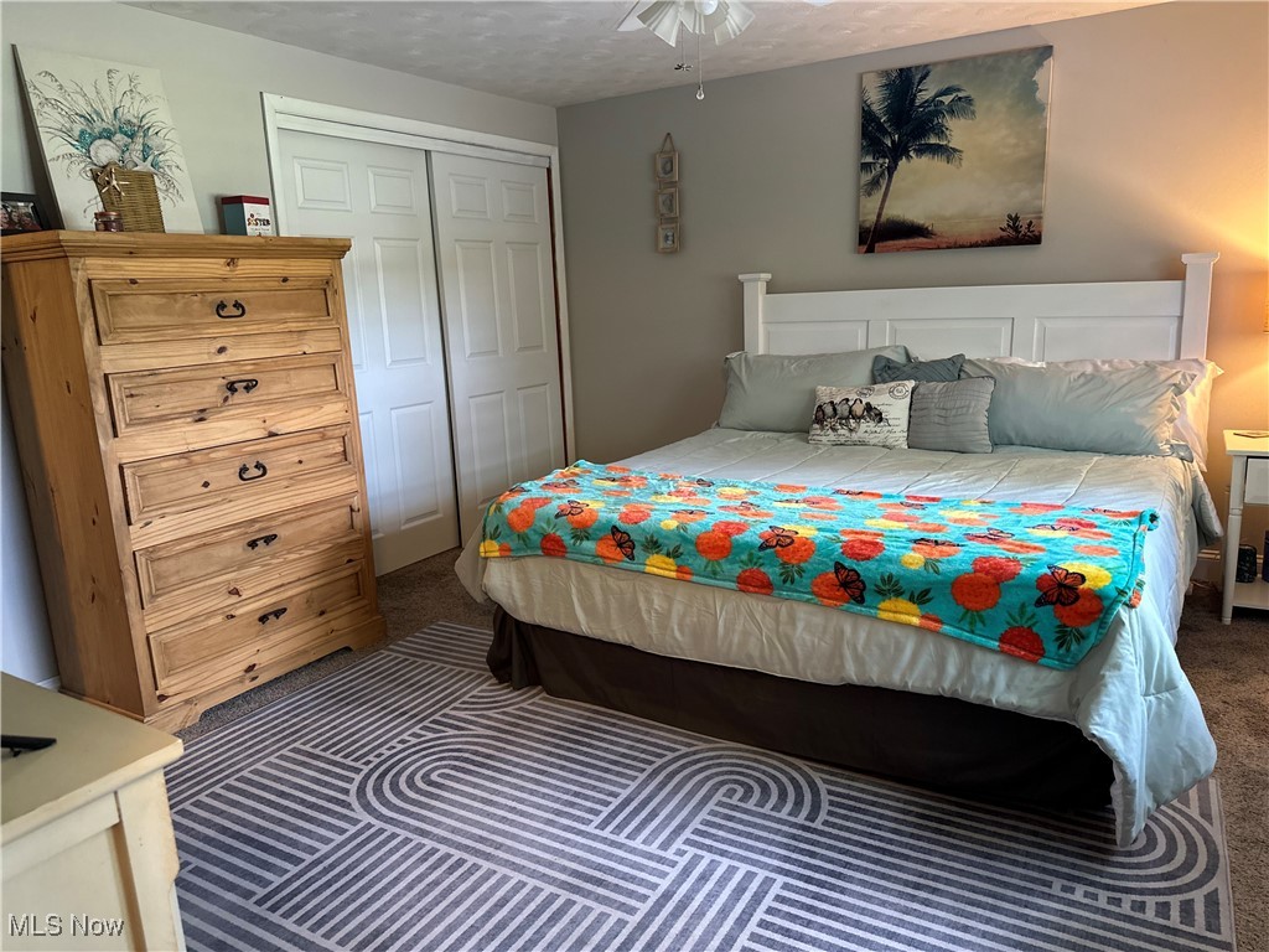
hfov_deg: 71.6
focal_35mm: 24
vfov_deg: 56.8
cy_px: 476
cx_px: 634
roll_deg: +1.9
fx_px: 880
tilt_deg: -11.6
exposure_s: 1/60
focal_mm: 6.86
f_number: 1.78
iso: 320
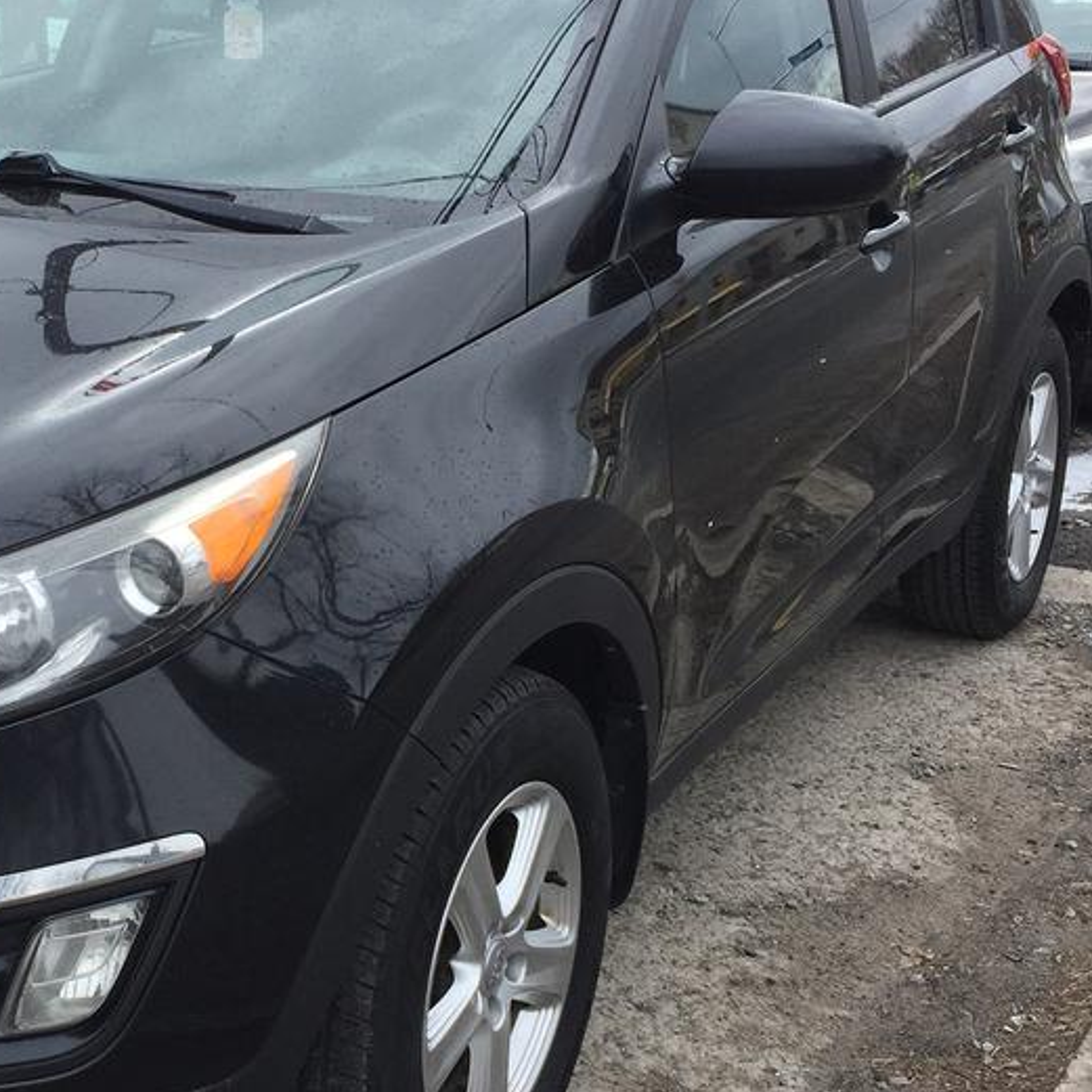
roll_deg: +0.7
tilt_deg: -13.4
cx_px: 205
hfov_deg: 26.7
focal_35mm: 63
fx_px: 2248
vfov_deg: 27.3
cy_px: 562
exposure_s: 1/920
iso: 32
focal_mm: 4.15
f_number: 2.2
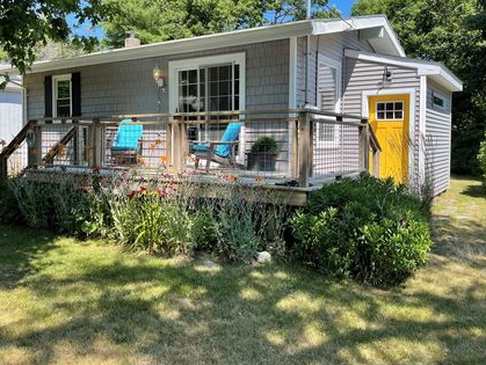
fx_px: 436
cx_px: 232
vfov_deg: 45.4
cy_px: 154
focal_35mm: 31
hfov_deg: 58.3
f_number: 1.6
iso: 32
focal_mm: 5.1
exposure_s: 1/1098
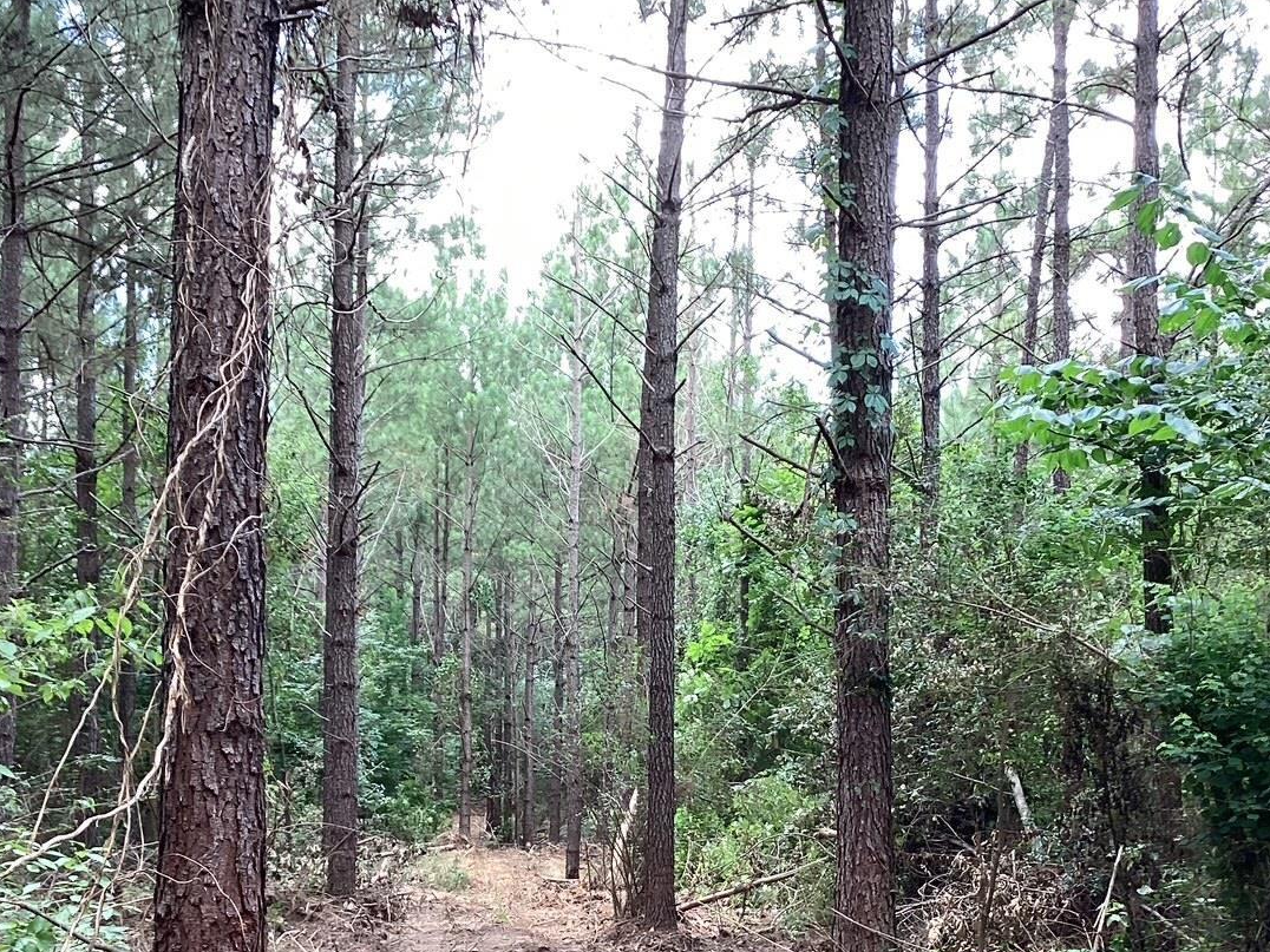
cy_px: 718
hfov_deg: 40.4
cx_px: 578
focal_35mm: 47
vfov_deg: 30.3
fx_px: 1724
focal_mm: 3.3
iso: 80
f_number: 2.4
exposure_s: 1/120
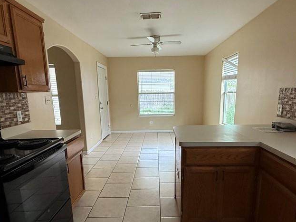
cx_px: 156
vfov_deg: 58.5
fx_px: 197
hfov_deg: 73.9
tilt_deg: -10.3
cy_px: 131
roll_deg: +0.6
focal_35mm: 23
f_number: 2.2
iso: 320
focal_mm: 2.22
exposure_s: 1/99
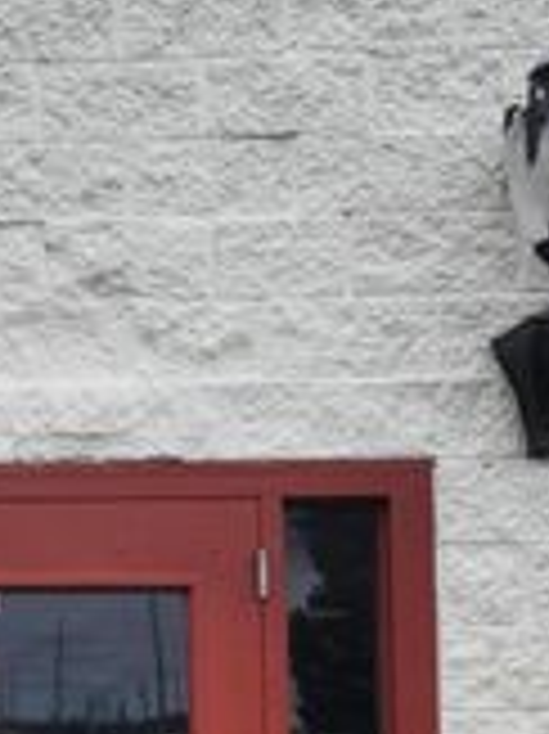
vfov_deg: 20.7
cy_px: 538
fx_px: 1990
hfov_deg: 15.1
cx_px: -126
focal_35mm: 94
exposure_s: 1/532
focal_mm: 6.4
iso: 12
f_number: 1.8
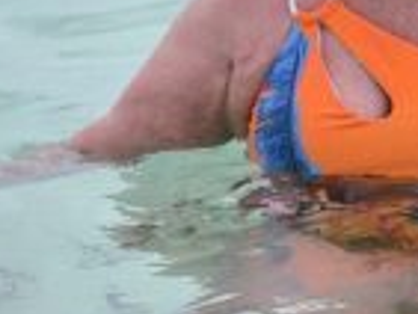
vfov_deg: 8.8
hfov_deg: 11.5
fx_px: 2018
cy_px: -36
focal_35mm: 167
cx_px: 534
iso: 50
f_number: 1.8
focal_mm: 5.54
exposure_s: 1/5000
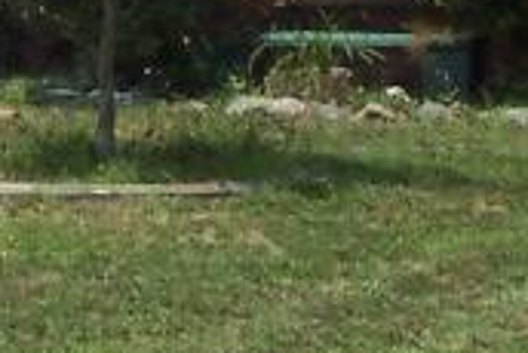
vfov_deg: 5.5
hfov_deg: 8.5
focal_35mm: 238
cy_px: -657
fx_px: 3494
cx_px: -141
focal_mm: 8
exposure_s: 1/700
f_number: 4.8
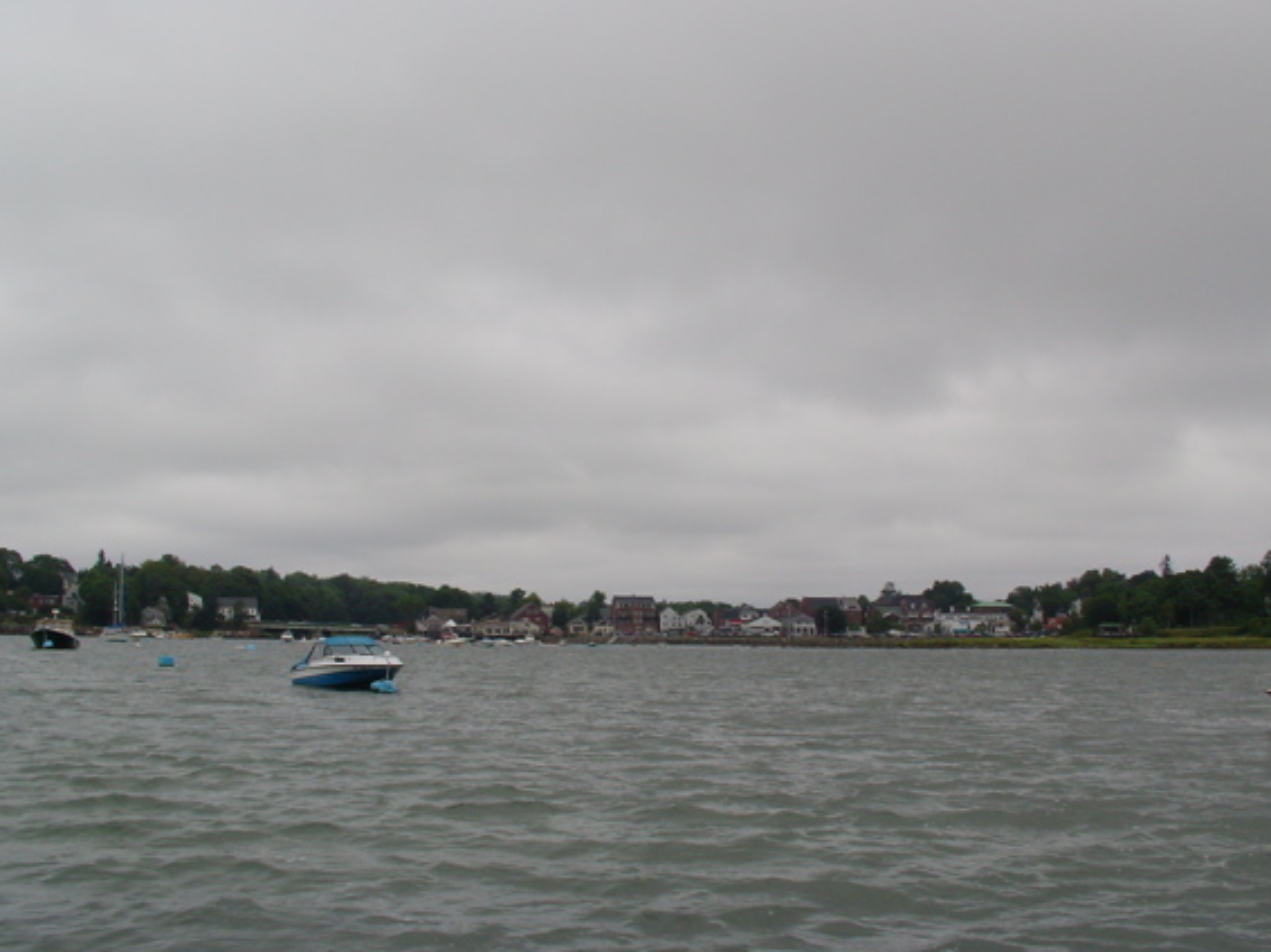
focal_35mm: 43
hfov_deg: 43.9
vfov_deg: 33.6
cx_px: 631
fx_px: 1578
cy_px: 465
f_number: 5.6
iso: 50
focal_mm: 5.8
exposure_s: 1/217
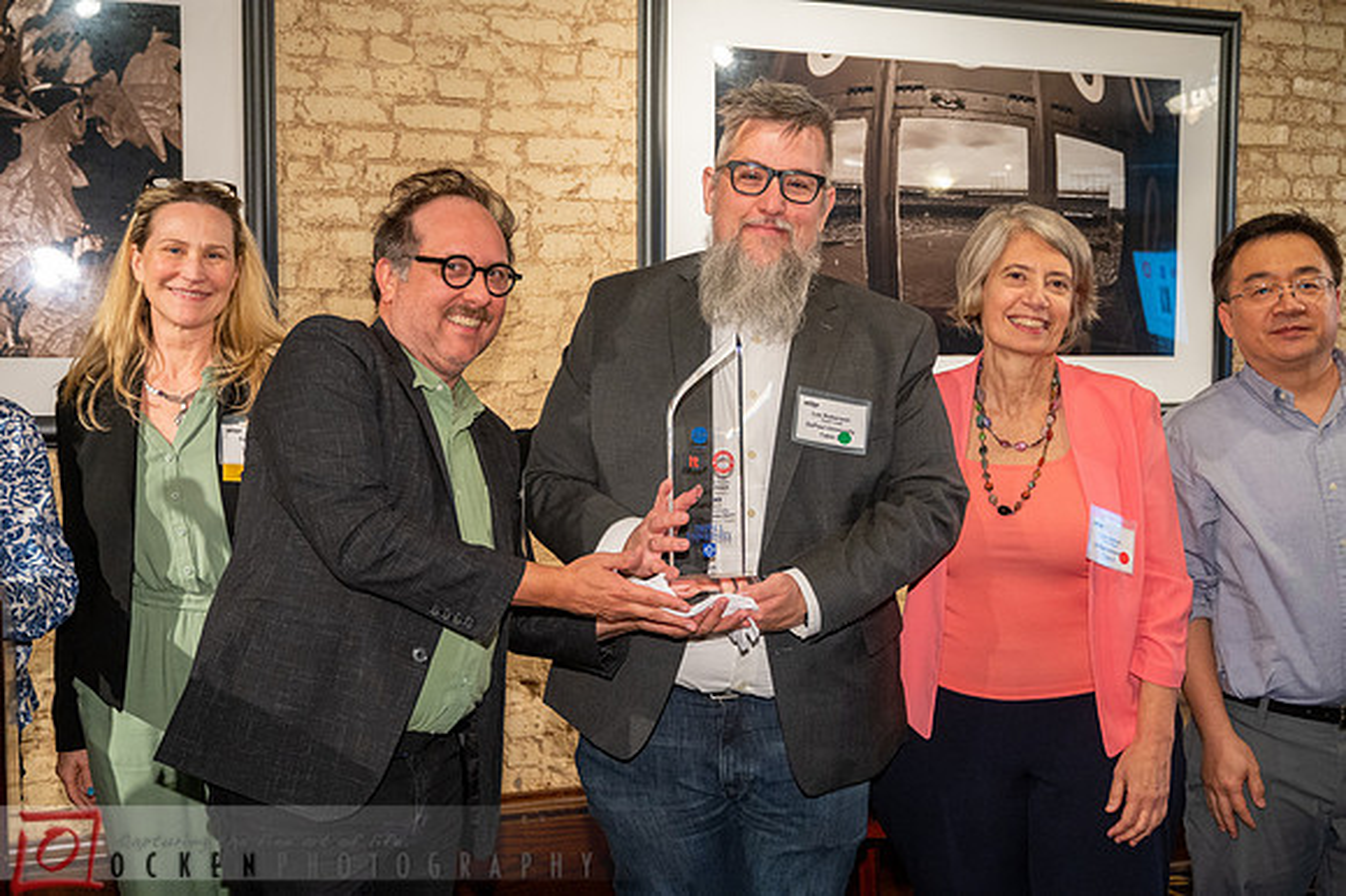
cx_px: 673
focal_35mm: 41
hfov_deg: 47.4
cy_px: 448
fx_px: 1532
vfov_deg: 32.6
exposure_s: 1/125
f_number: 4
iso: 3200
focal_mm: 41
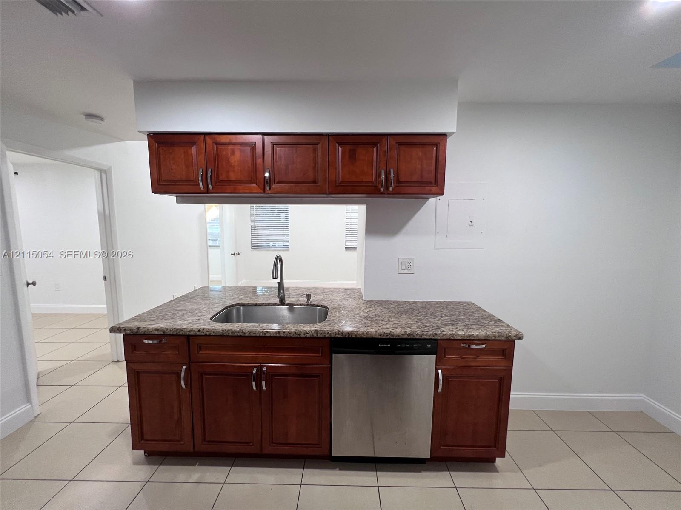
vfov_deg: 89.9
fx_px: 256
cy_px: 255
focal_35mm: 13
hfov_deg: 106.2
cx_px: 340
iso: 125
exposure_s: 1/60
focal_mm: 1.57
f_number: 1.8
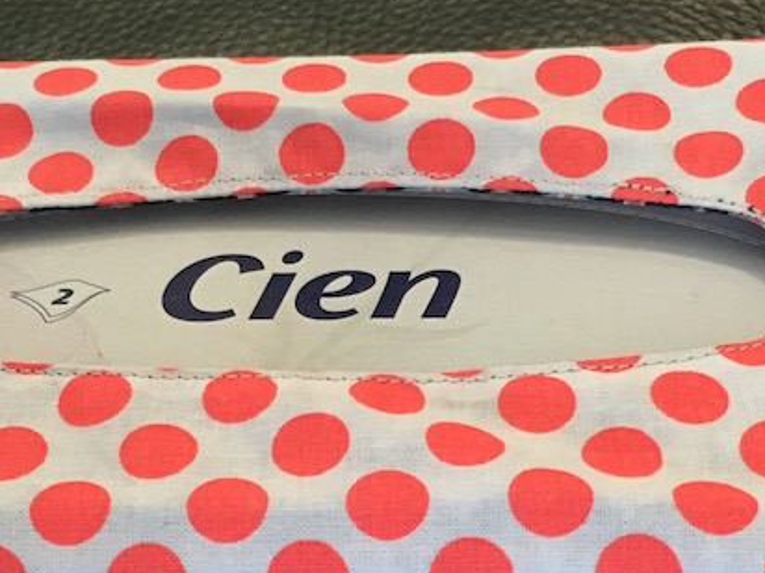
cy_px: 521
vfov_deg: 20.0
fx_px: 1591
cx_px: 357
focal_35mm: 72
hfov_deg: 27.0
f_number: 2.2
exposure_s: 1/25
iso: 200
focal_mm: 4.15
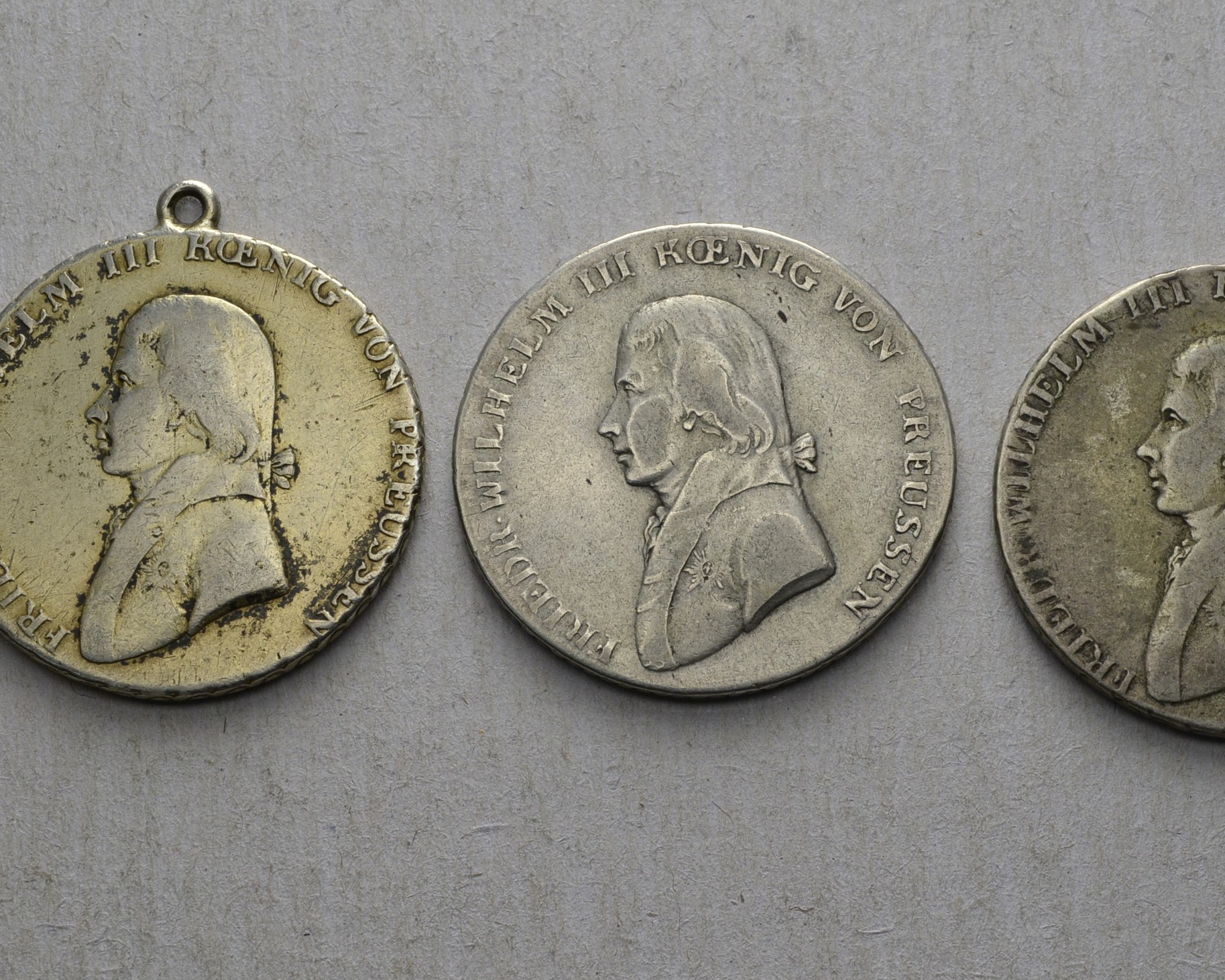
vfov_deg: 21.3
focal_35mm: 72
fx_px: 2611
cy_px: 525
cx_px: 721
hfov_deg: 26.4
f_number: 14
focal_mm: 38
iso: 400
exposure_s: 1/250
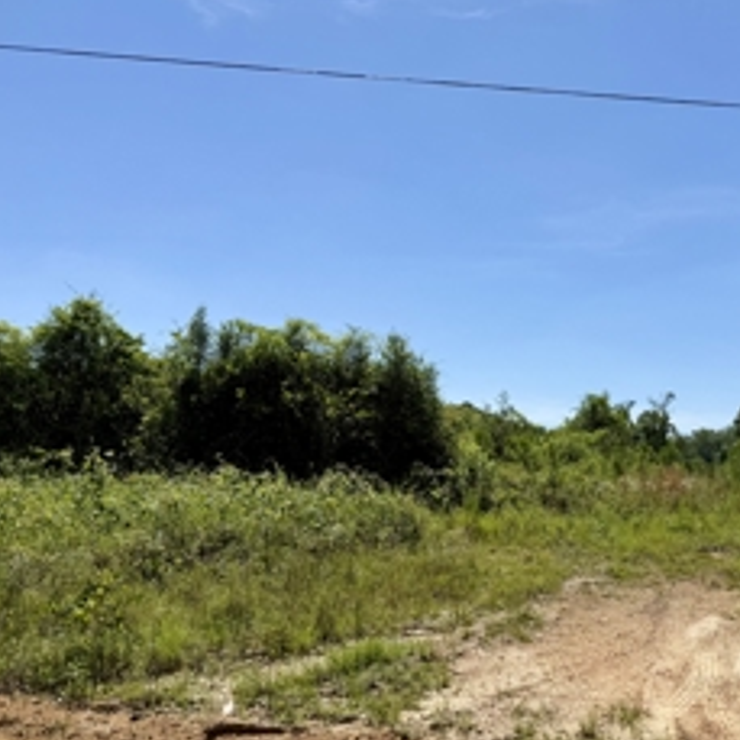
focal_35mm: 37
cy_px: 469
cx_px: 549
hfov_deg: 43.6
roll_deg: -2.5
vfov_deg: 44.5
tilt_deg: +1.2
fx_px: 895
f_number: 1.78
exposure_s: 1/7353
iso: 80
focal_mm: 6.76
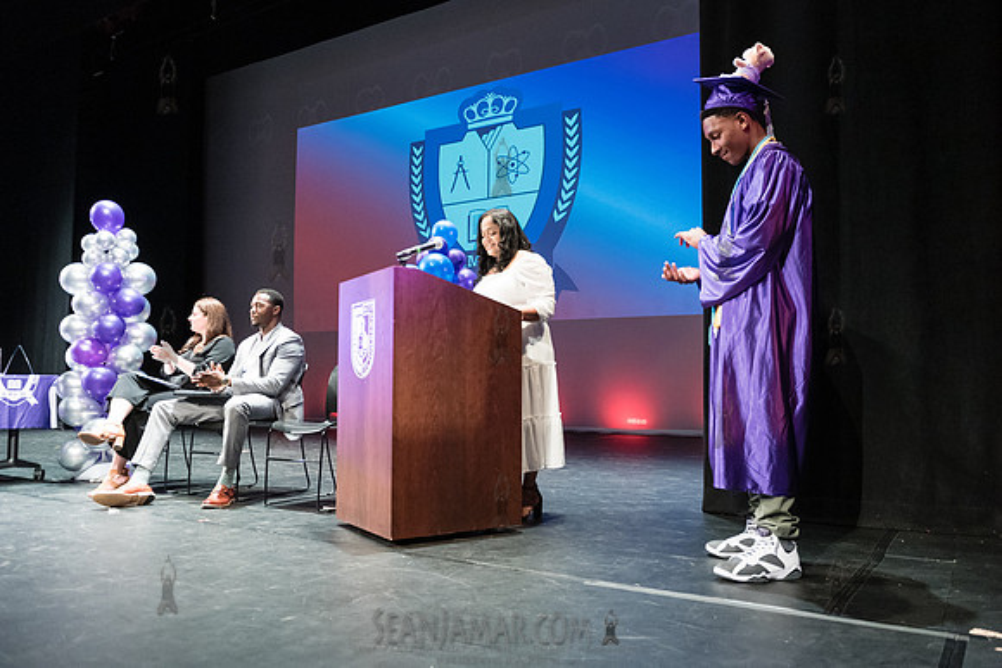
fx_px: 782
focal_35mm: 28
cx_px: 524
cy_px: 333
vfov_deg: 46.3
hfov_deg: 65.3
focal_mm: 26
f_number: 3.5
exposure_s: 1/160
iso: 3200
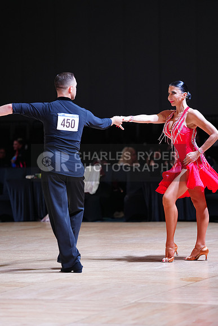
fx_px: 1253
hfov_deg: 9.9
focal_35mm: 138
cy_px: 163
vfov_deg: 14.9
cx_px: 109
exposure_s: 1/400
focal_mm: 138
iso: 1000
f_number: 2.8
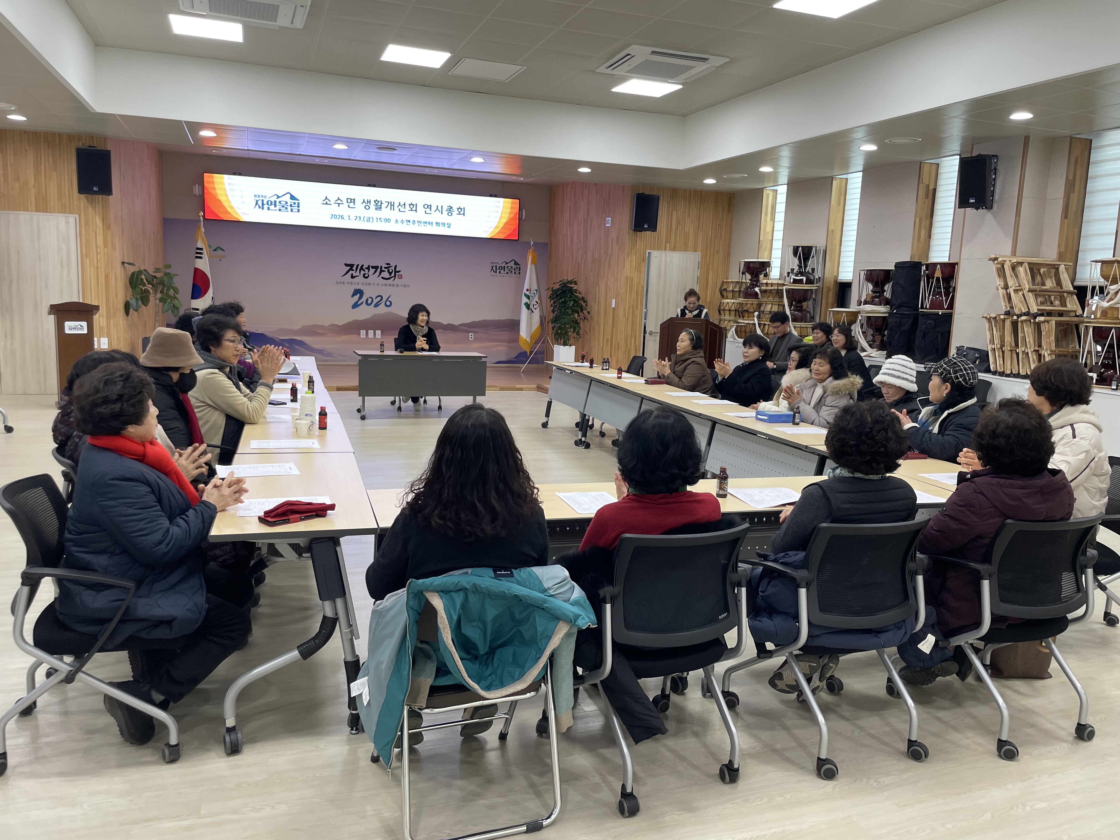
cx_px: 560
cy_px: 420
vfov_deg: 53.1
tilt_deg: -7.9
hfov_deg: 67.3
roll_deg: -2.5
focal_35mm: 26
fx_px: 841
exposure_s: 1/60
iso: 64
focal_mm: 4.2
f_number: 1.6
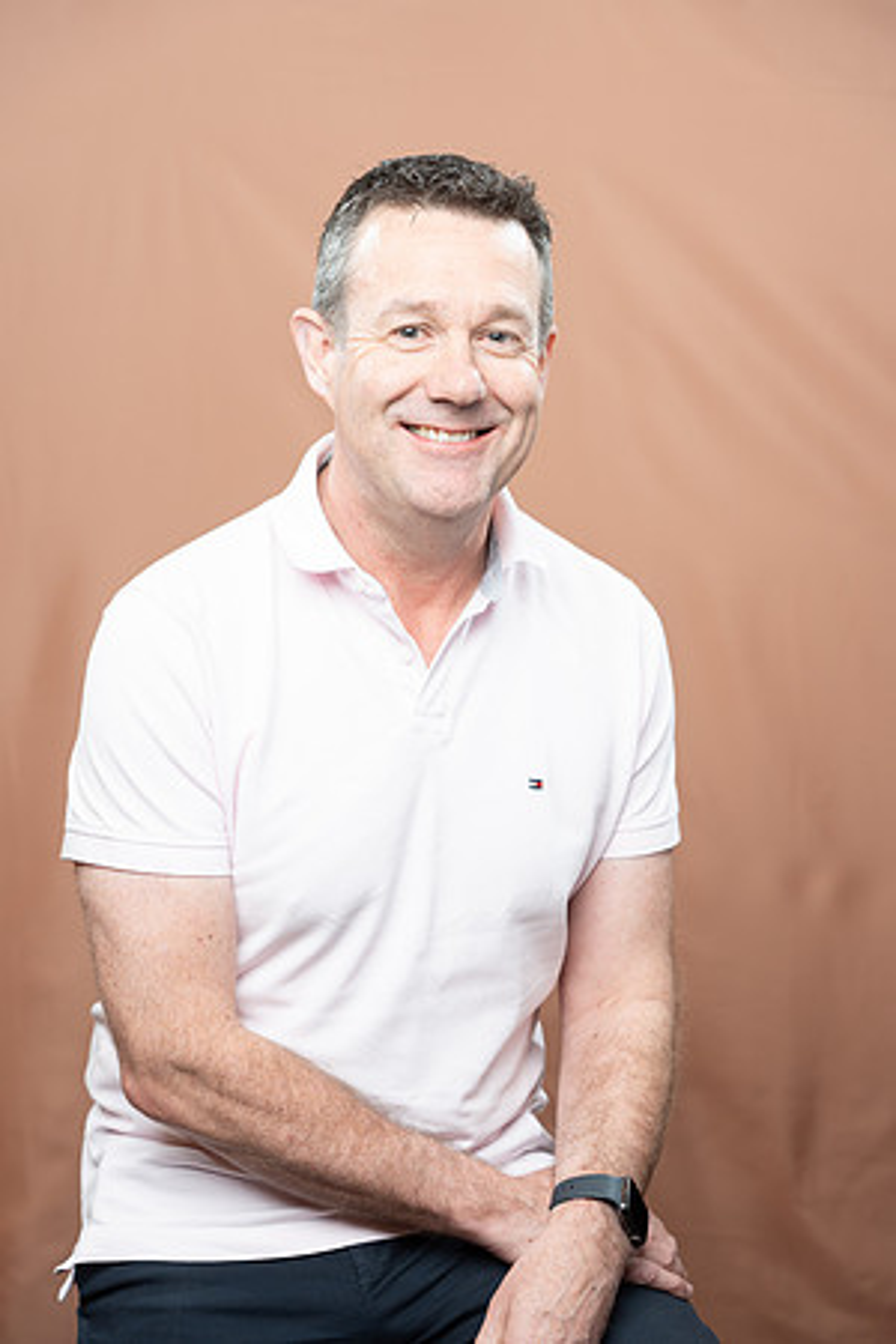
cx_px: 448
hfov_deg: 19.5
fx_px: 2613
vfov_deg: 28.8
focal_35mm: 70
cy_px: 672
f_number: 4
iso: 320
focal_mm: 70
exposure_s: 1/160
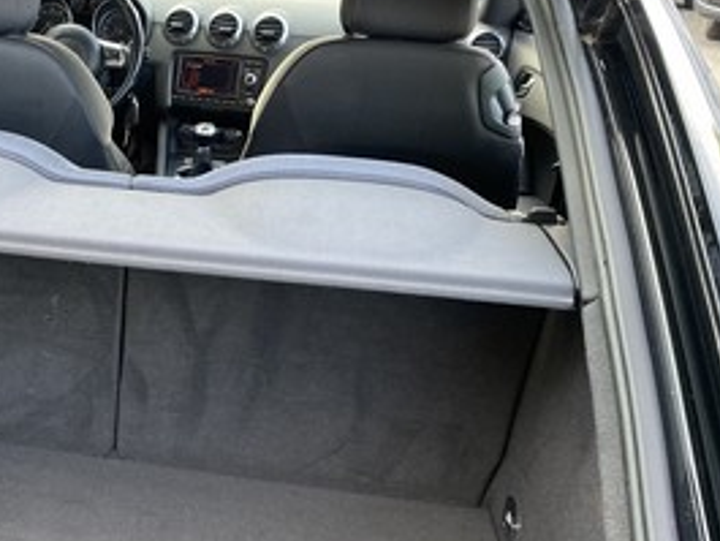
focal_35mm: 50
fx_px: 1040
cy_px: 390
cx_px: 65
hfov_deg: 35.8
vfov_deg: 28.8
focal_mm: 4.25
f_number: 1.8
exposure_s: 1/121
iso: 100
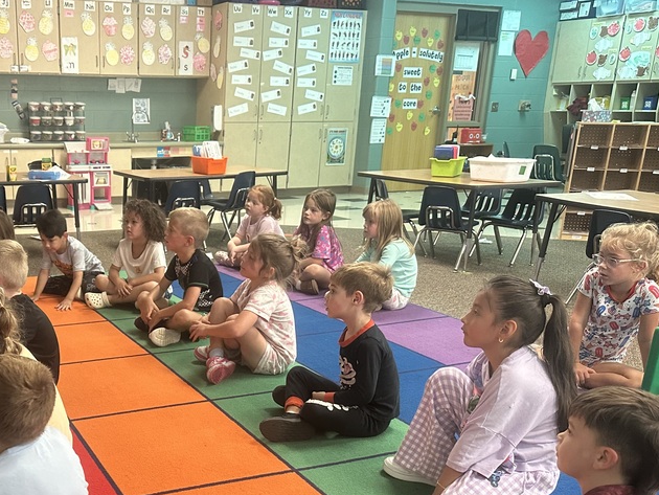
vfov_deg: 36.0
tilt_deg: -18.5
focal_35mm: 39
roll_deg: -0.7
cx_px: 151
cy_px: 368
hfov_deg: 45.9
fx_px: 743
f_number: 1.78
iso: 400
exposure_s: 1/60
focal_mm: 6.86
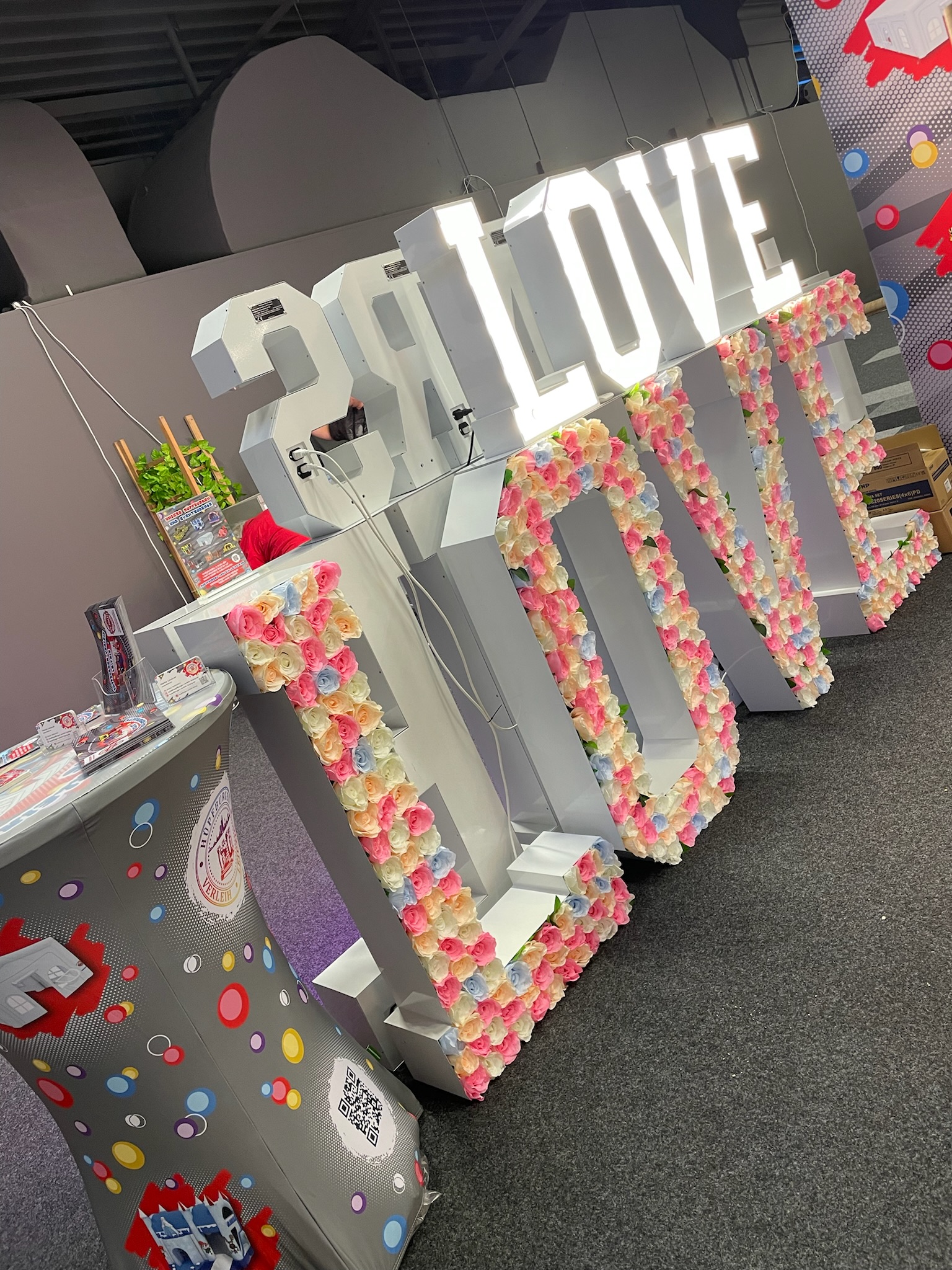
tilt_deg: -12.3
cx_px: 476
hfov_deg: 53.1
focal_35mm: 26
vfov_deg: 67.3
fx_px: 953
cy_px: 635
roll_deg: +24.8
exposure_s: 1/50
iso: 80
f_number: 1.6
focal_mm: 4.2
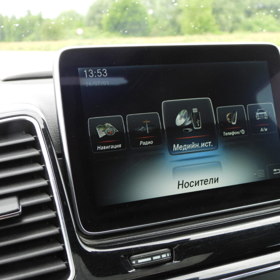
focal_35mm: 60
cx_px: 189
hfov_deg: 28.4
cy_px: 142
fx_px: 549
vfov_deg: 28.6
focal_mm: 9
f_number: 3.2
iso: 100
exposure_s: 1/40
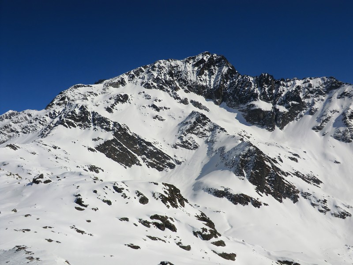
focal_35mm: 34
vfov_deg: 41.8
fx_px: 347
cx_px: 176
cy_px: 132
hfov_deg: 54.0
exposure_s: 1/640
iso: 64
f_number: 8.4
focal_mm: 6.1
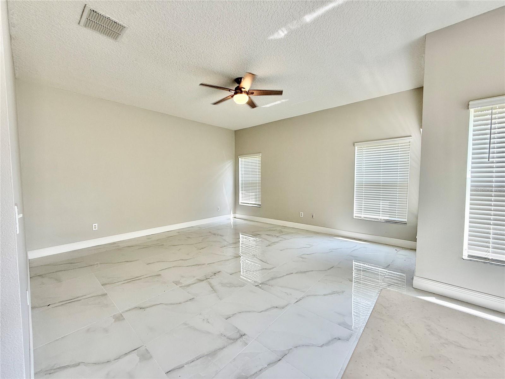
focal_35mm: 14
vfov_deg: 85.7
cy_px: 190
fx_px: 204
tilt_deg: -2.5
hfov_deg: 102.1
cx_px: 252
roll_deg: +1.0
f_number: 2.2
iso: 64
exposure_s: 1/120
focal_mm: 2.22
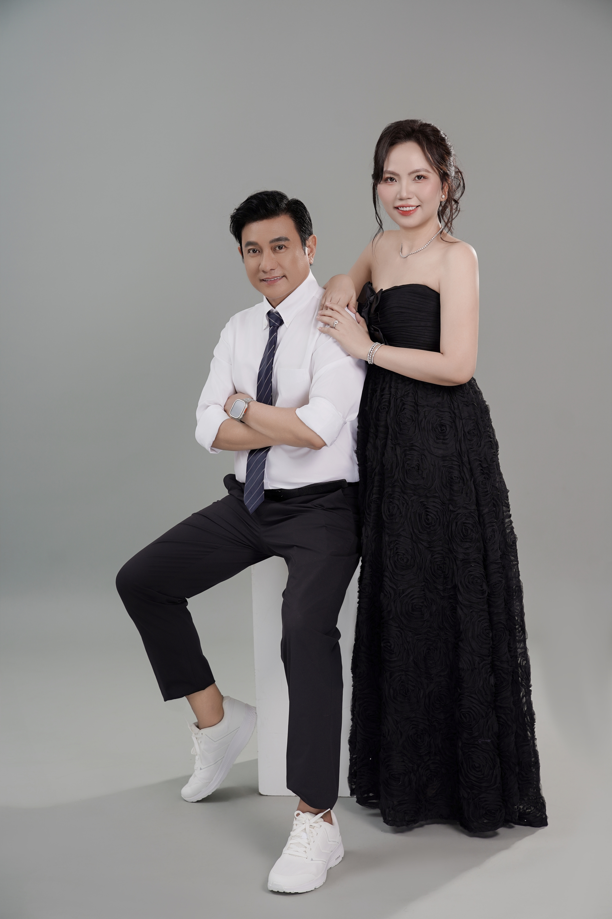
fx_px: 1555
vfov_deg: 32.9
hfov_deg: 22.3
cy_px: 460
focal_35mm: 61
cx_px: 306
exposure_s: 1/160
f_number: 4
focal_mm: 61
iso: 100
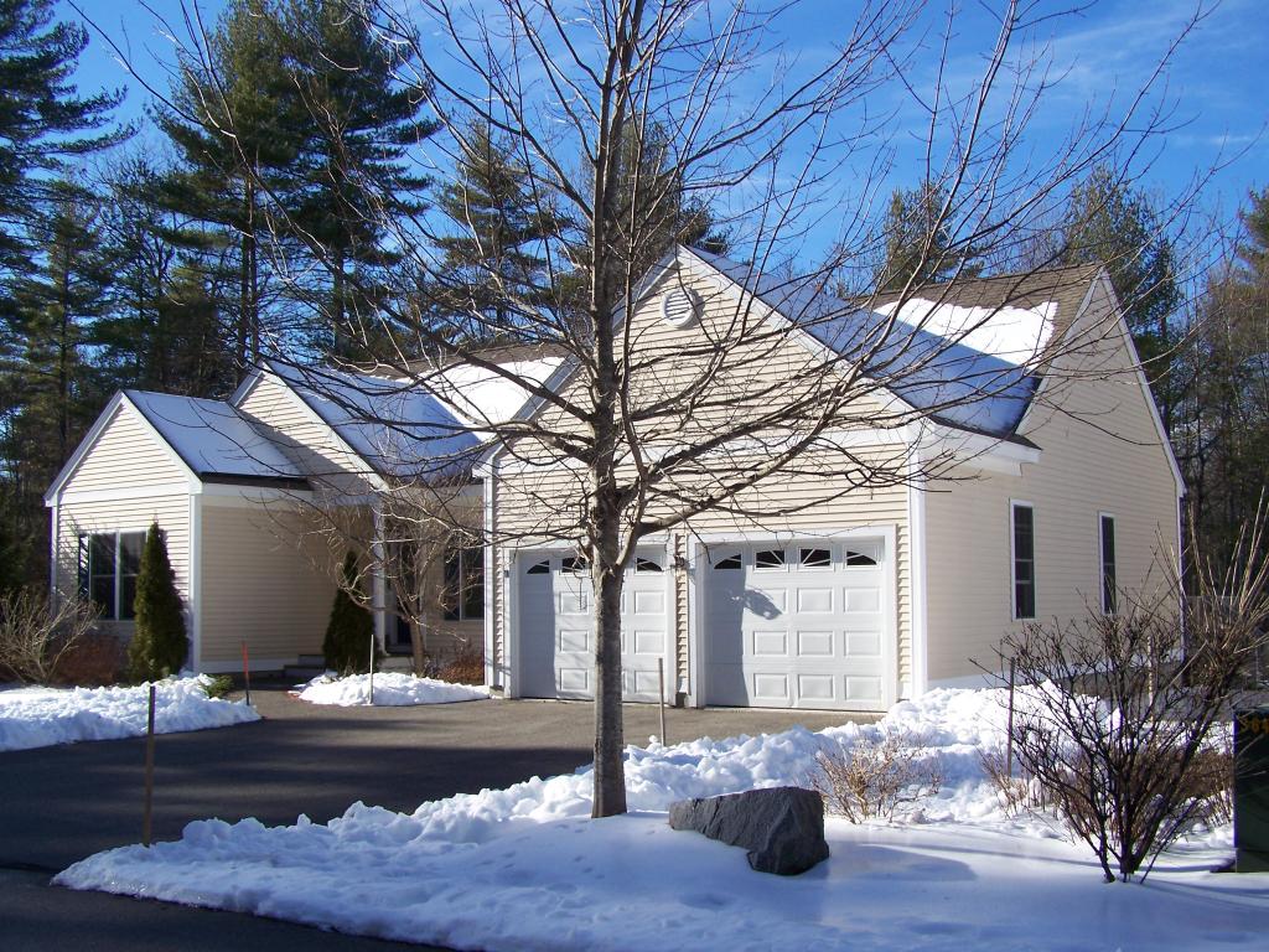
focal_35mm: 38
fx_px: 1393
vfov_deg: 37.7
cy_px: 476
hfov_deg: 49.0
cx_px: 634
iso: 64
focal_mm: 6.3
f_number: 4
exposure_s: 1/400
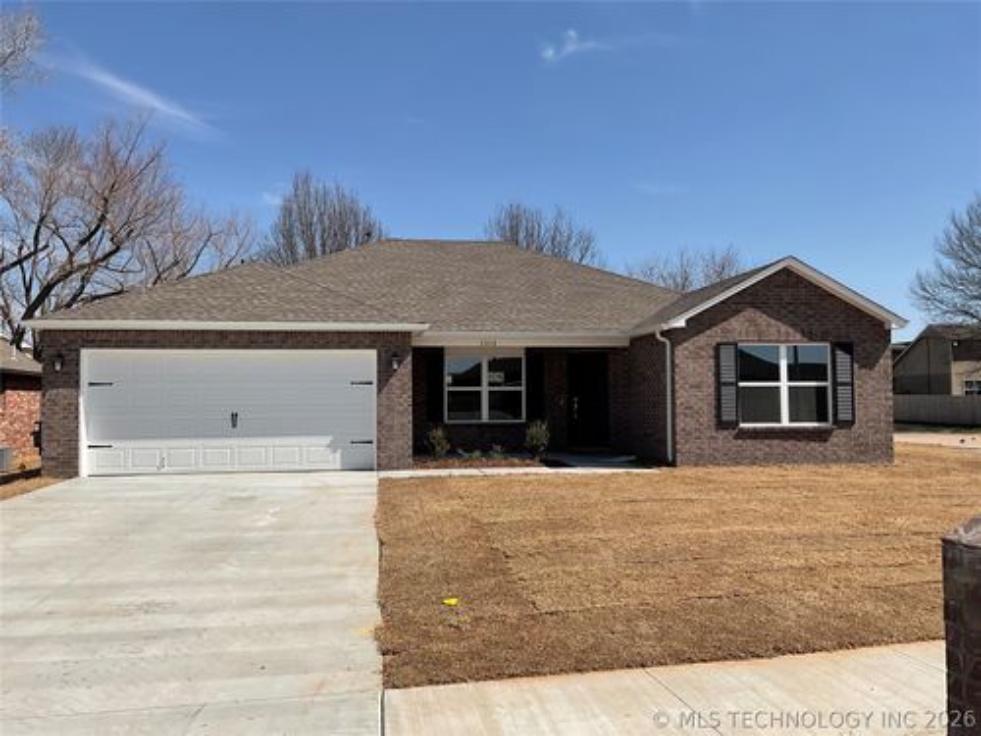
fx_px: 822
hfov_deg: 61.7
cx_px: 490
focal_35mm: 29
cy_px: 368
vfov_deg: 48.2
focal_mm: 3
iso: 20
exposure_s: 1/3322
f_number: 1.8
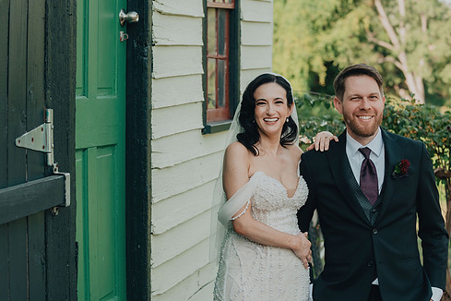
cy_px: 157
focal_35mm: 83
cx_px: 248
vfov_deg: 16.5
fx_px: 1040
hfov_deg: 24.5
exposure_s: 1/1250
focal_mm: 70
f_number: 4
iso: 800
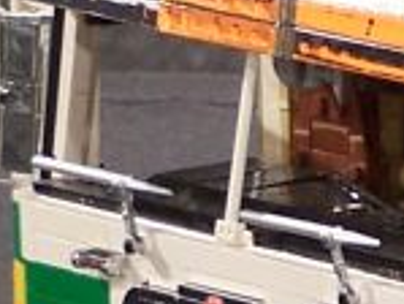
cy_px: 152
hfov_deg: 2.4
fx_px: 9391
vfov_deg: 1.9
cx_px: 1185
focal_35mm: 804
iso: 80
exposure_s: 1/3
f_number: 3.2
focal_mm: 19.4
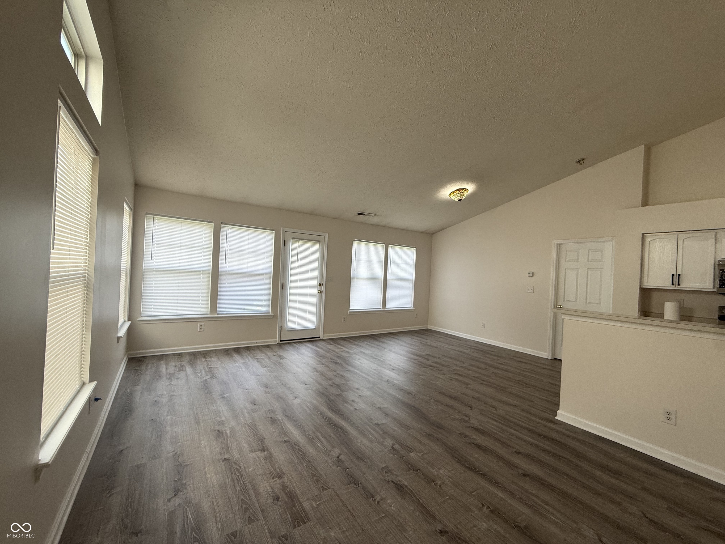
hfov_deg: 102.1
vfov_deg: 85.7
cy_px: 272
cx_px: 362
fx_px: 293
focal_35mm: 14
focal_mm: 2.22
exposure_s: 1/120
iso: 80
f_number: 2.2
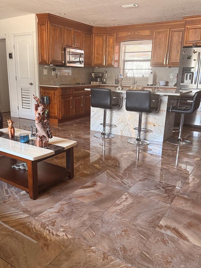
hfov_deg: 46.6
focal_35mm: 30
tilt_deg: -14.6
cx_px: 85
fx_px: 232
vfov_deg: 60.0
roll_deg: -0.9
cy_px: 138
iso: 320
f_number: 1.78
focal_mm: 6.76
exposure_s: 1/60
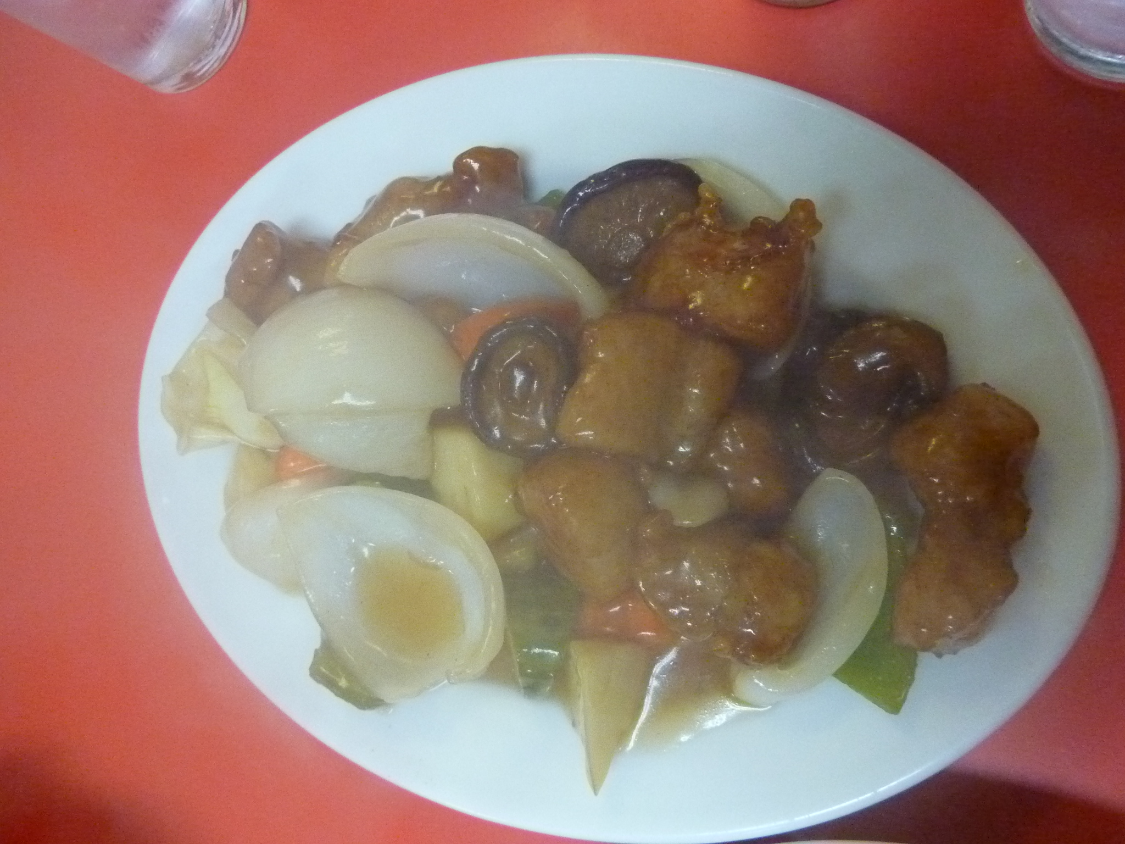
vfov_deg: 54.9
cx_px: 562
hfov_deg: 69.4
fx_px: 812
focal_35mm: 25
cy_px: 422
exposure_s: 1/50
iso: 800
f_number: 3.3
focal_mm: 4.1
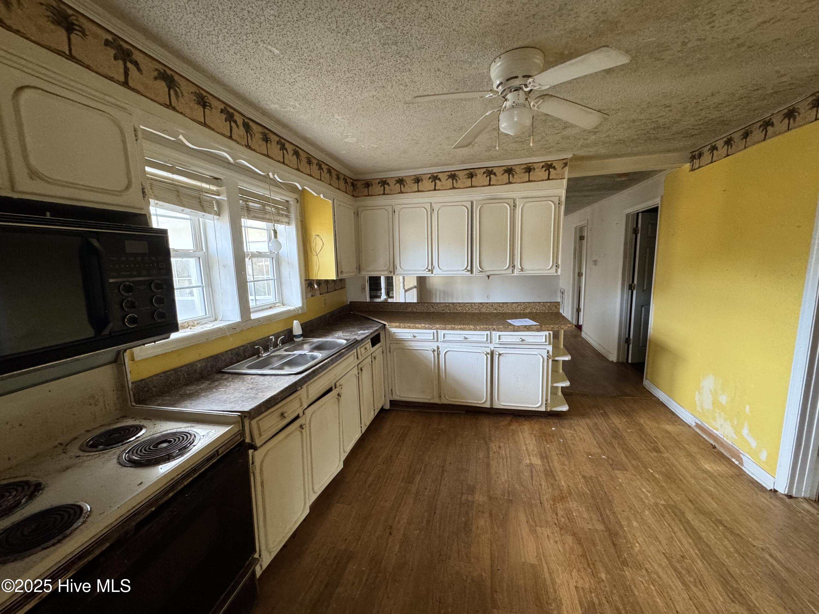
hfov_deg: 102.1
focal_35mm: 14
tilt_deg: -8.7
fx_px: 331
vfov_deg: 85.7
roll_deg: +2.4
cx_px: 410
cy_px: 307
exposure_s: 1/60
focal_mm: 2.22
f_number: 2.2
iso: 500
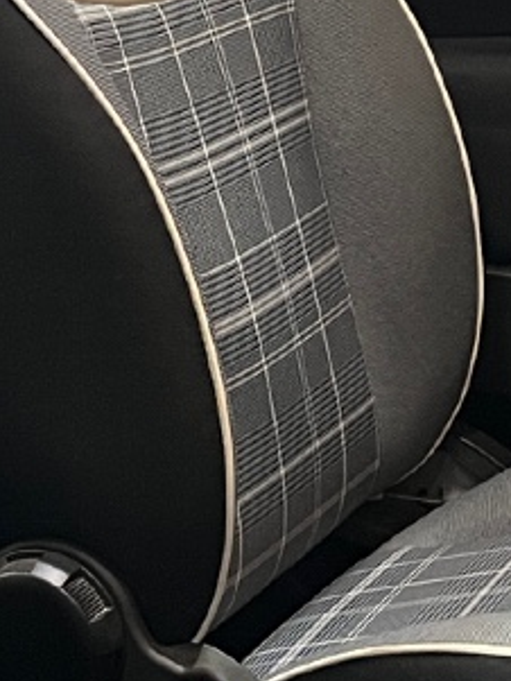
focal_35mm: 138
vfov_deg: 14.3
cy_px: 260
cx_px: 109
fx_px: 2714
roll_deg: -0.5
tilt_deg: -13.3
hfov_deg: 10.7
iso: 400
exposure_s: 1/50
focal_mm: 5.1
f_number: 1.6
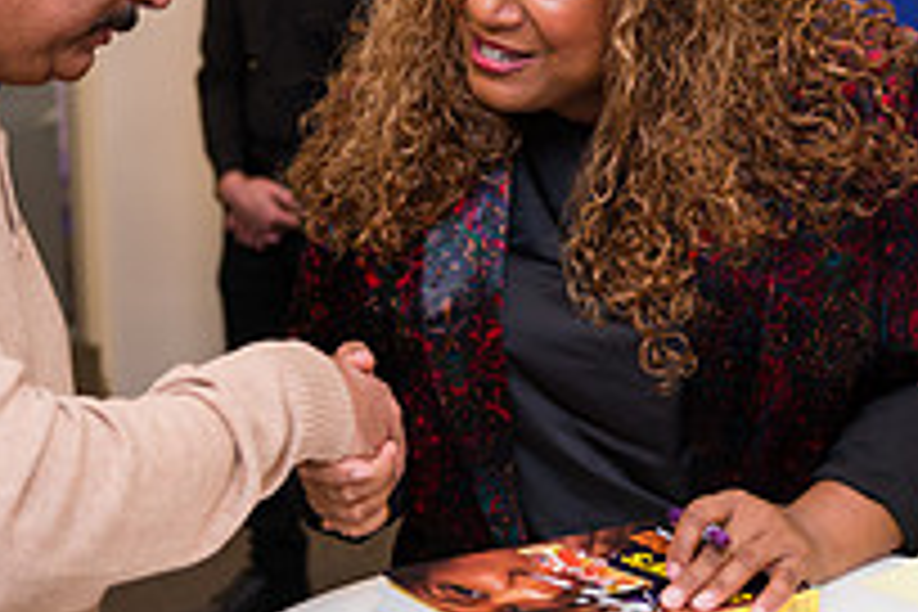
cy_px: 122
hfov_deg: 22.0
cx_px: 783
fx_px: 2320
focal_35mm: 91
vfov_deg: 14.9
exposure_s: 1/200
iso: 400
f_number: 3.2
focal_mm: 32
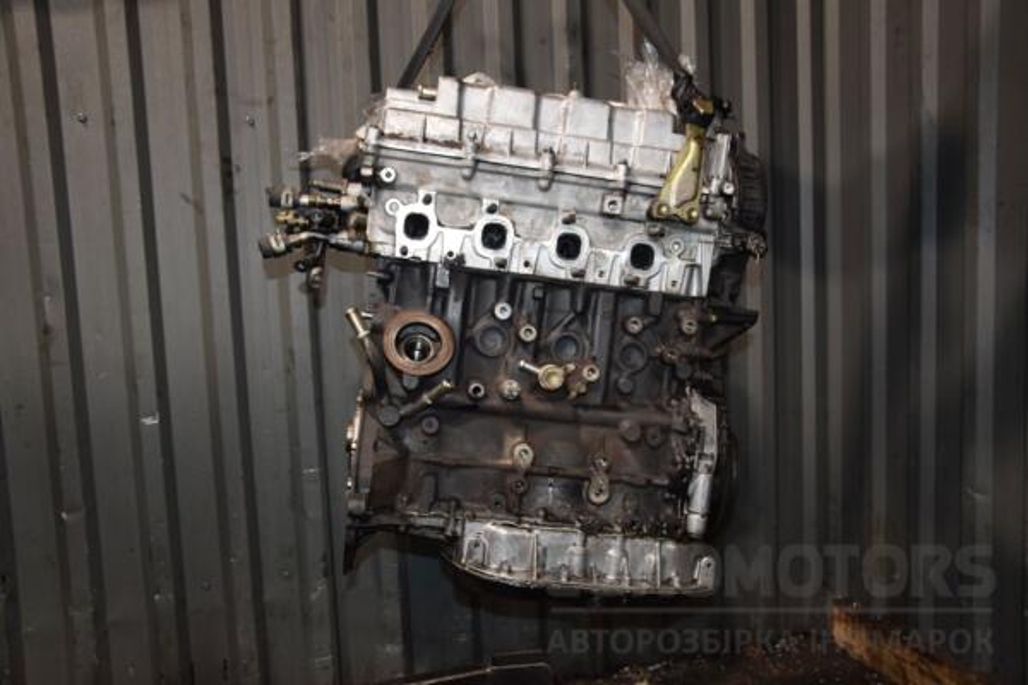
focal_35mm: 33
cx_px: 514
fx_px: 942
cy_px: 342
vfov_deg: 40.0
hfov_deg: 57.2
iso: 800
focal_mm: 22
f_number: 5
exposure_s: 1/60
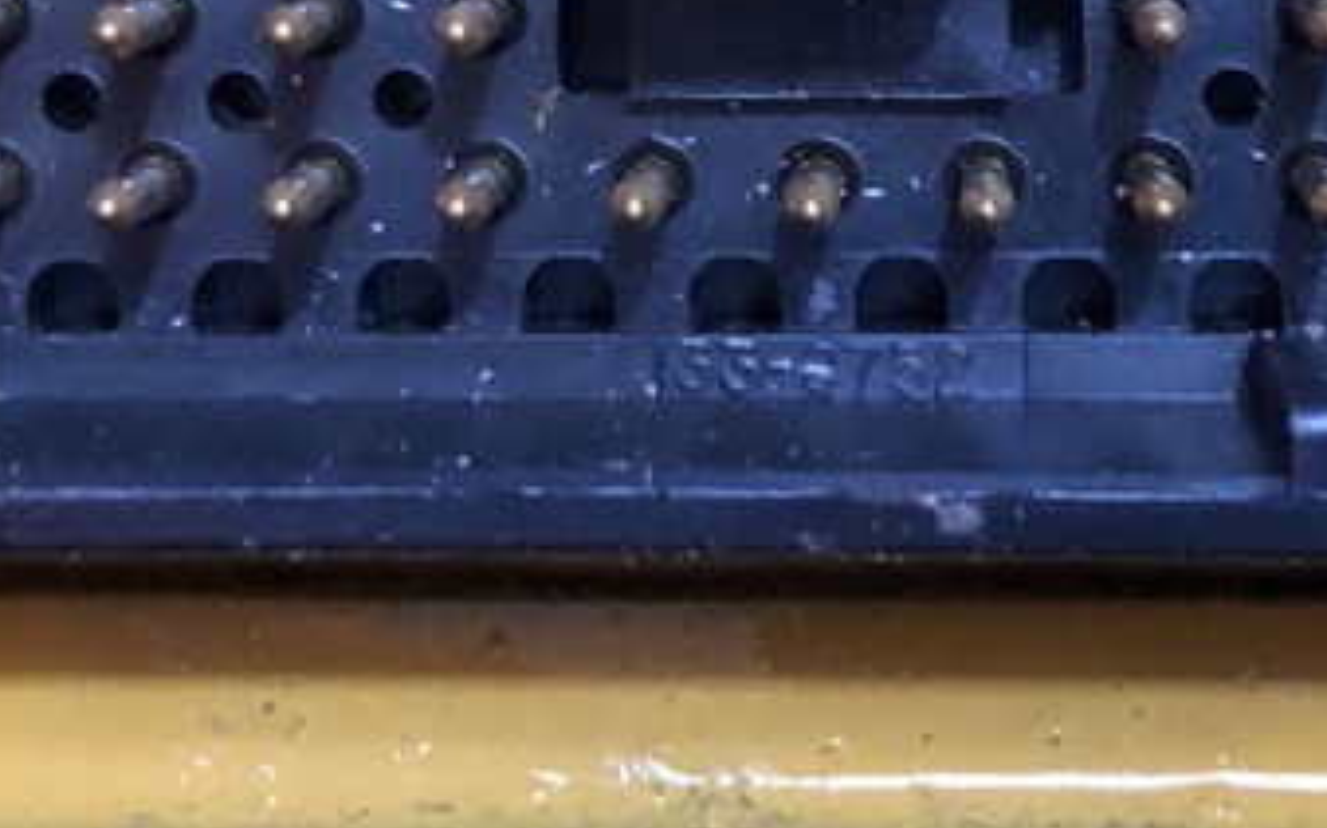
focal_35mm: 90
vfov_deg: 13.9
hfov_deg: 23.0
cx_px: 840
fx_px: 3254
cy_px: -302
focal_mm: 4
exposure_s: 1/4
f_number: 1.8
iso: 100
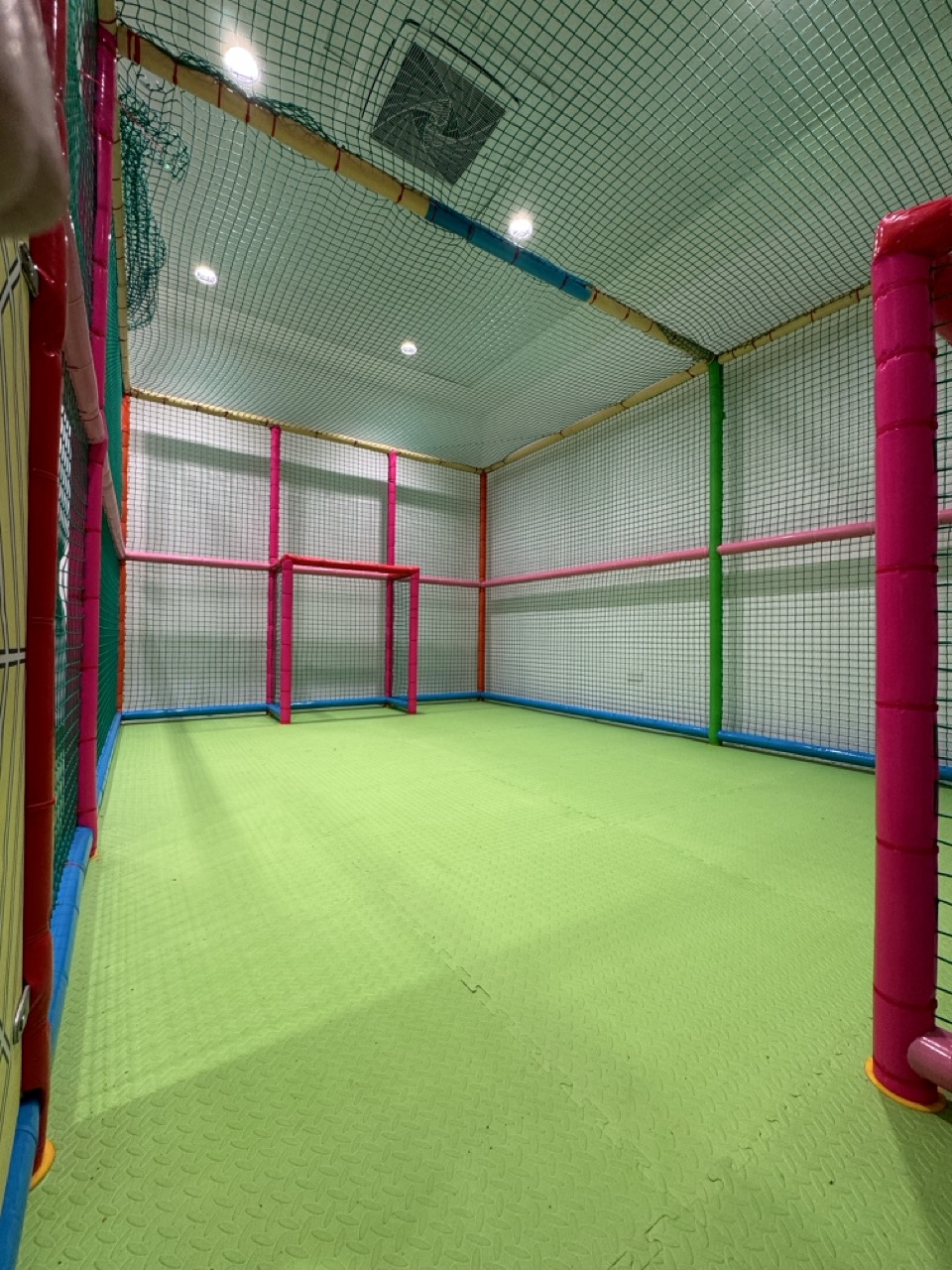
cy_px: 635
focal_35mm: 14
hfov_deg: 85.7
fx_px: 513
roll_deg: -0.7
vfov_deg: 102.1
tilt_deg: +0.2
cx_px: 476
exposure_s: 1/100
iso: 160
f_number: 2.2
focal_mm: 2.22
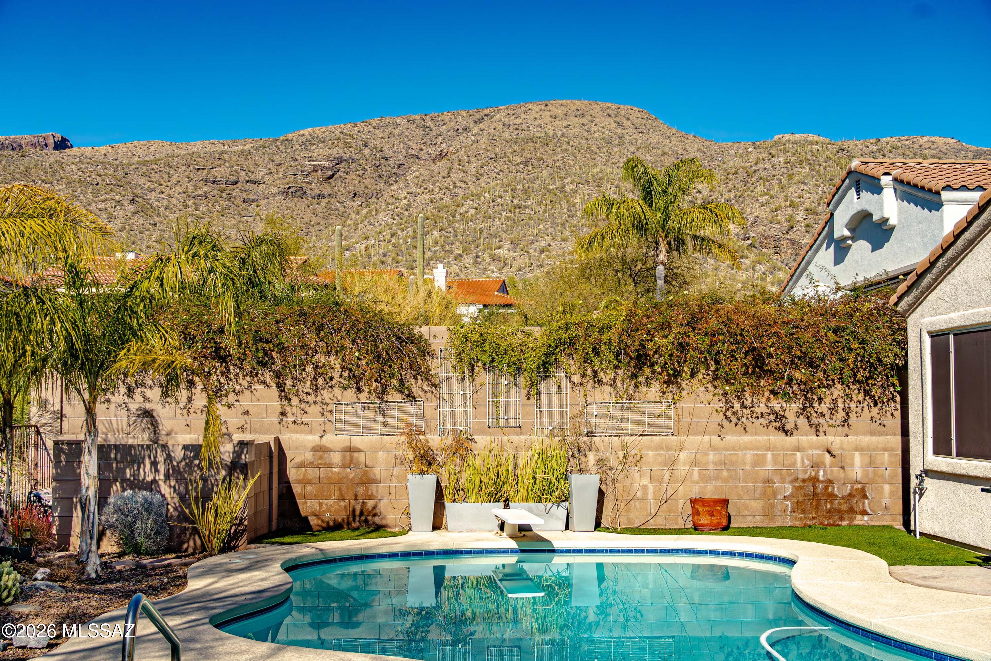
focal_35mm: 42
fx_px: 1156
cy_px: 330
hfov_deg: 46.4
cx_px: 496
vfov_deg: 31.9
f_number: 8
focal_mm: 28
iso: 800
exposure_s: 1/4000
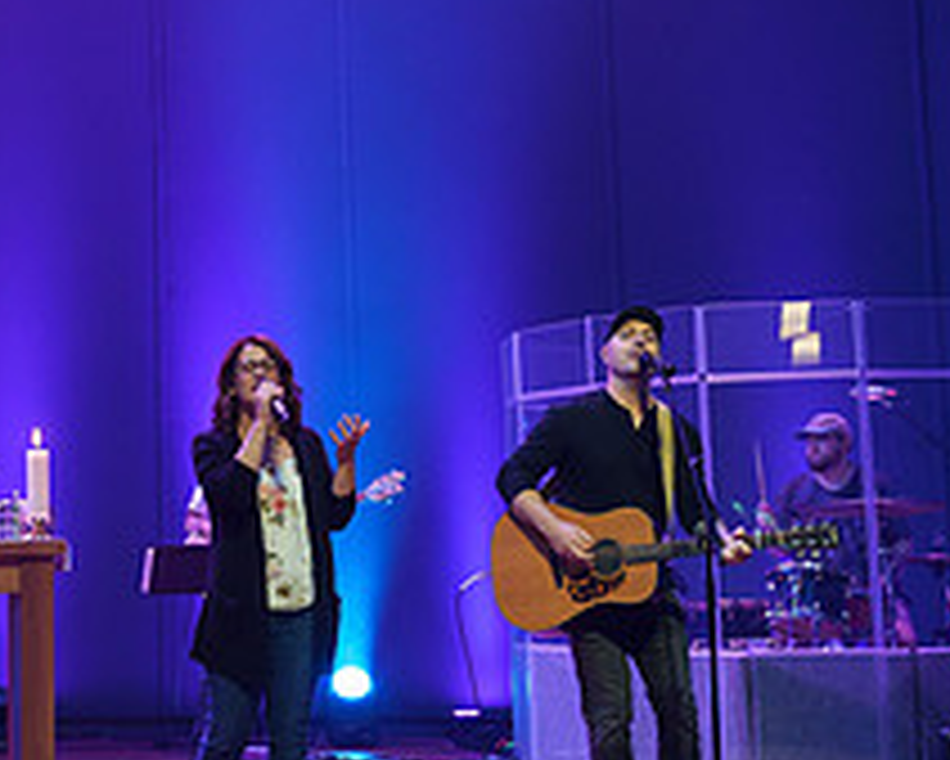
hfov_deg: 19.9
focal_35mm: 92
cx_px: -90
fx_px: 2588
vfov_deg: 16.7
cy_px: 247
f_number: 3.5
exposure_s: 1/80
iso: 1000
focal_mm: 35
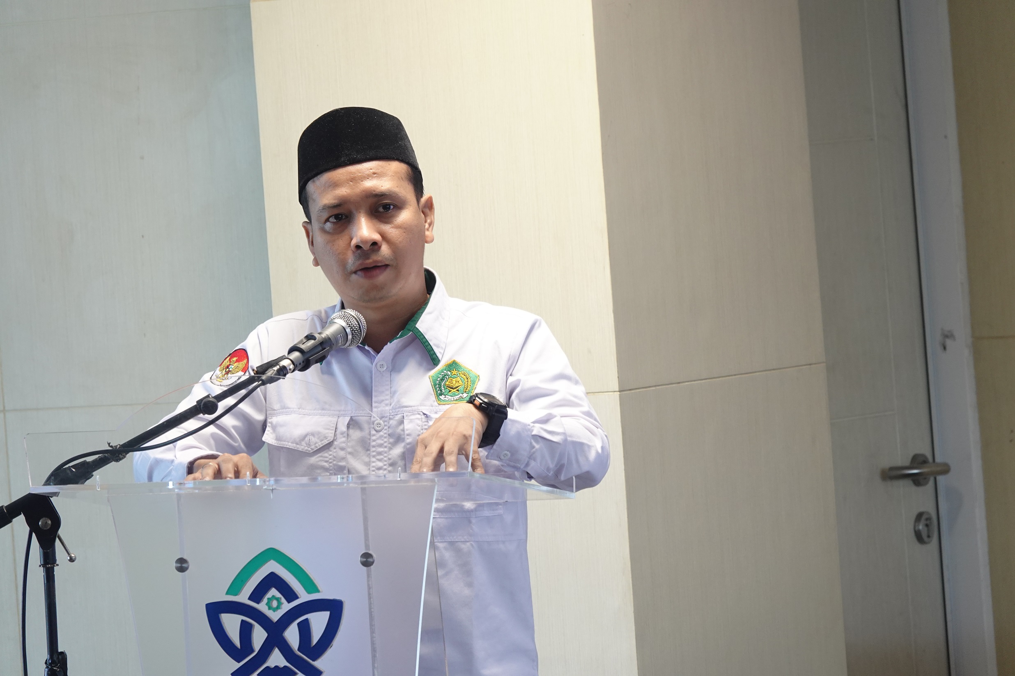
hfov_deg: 6.9
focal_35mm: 300
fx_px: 8458
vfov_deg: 4.6
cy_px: 338
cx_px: 508
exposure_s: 1/25
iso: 400
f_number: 4
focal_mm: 110.13
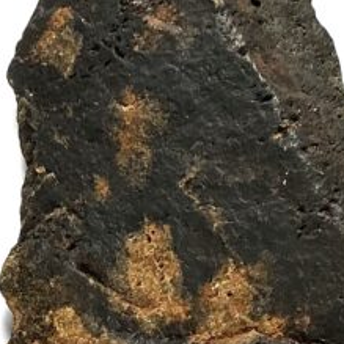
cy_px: 350
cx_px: 214
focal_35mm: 120
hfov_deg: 14.5
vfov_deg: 14.3
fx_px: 1349
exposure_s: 1/123
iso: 16
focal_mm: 3
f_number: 1.8
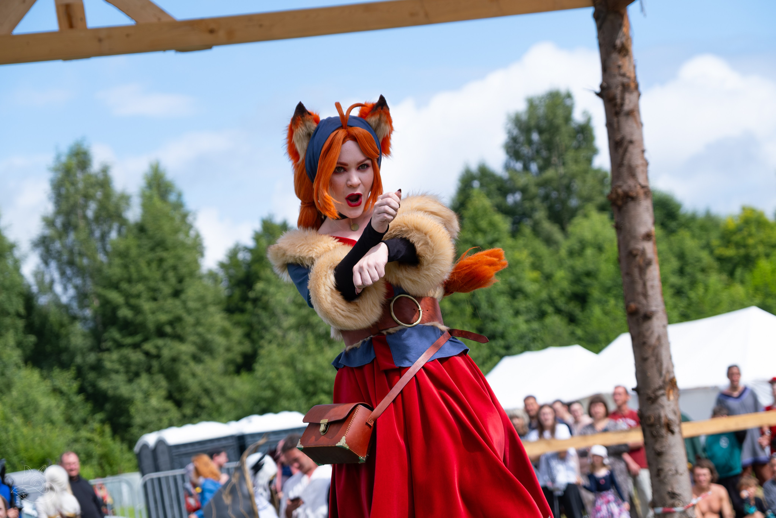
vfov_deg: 15.1
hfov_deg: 22.5
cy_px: 241
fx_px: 1951
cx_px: 423
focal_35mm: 91
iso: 200
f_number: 3.2
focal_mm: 55
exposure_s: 1/2500
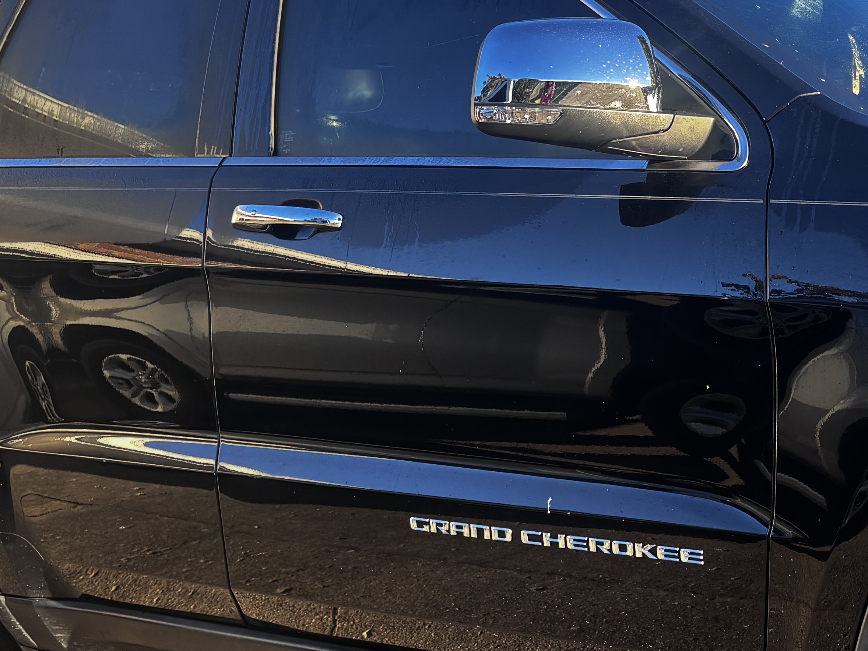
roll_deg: +1.9
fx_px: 1580
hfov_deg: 29.2
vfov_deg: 23.3
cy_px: 381
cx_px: 821
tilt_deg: -2.6
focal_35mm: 63
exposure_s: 1/285
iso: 50
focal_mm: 5.96
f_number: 1.6
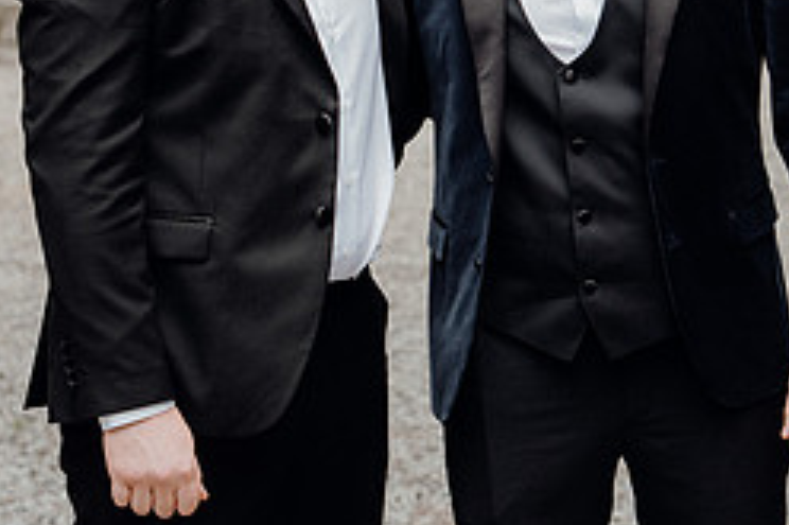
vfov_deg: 9.4
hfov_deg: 14.2
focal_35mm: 145
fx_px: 3176
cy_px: 88
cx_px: 426
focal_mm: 62
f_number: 3.5
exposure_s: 1/160
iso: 160
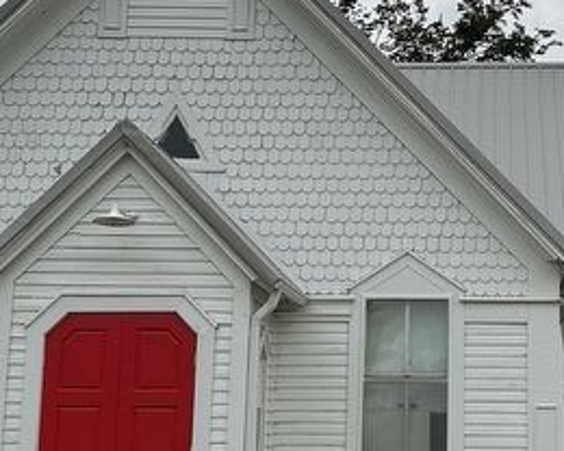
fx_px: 1302
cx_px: 464
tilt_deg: +8.9
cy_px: 234
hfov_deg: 24.0
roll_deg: -0.7
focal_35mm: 78
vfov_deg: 19.7
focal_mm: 5.7
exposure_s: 1/3831
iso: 50
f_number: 1.5
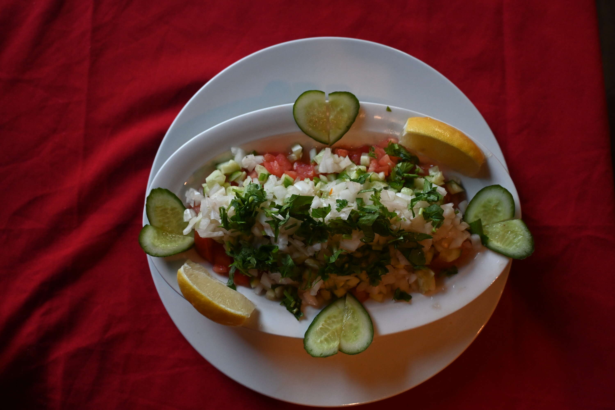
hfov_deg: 52.2
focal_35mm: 37
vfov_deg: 36.2
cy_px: 205
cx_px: 308
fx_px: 628
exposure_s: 1/125
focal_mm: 24.5
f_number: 4.2
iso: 1250
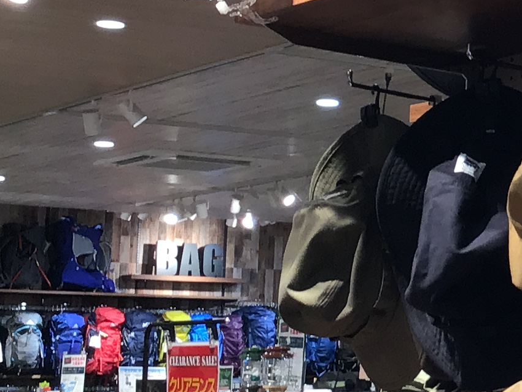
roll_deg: +0.4
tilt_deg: +9.3
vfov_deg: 12.4
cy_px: 111
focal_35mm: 119
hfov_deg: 15.3
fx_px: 1795
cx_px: 785
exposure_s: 1/30
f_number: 2.4
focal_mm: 3.3
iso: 40
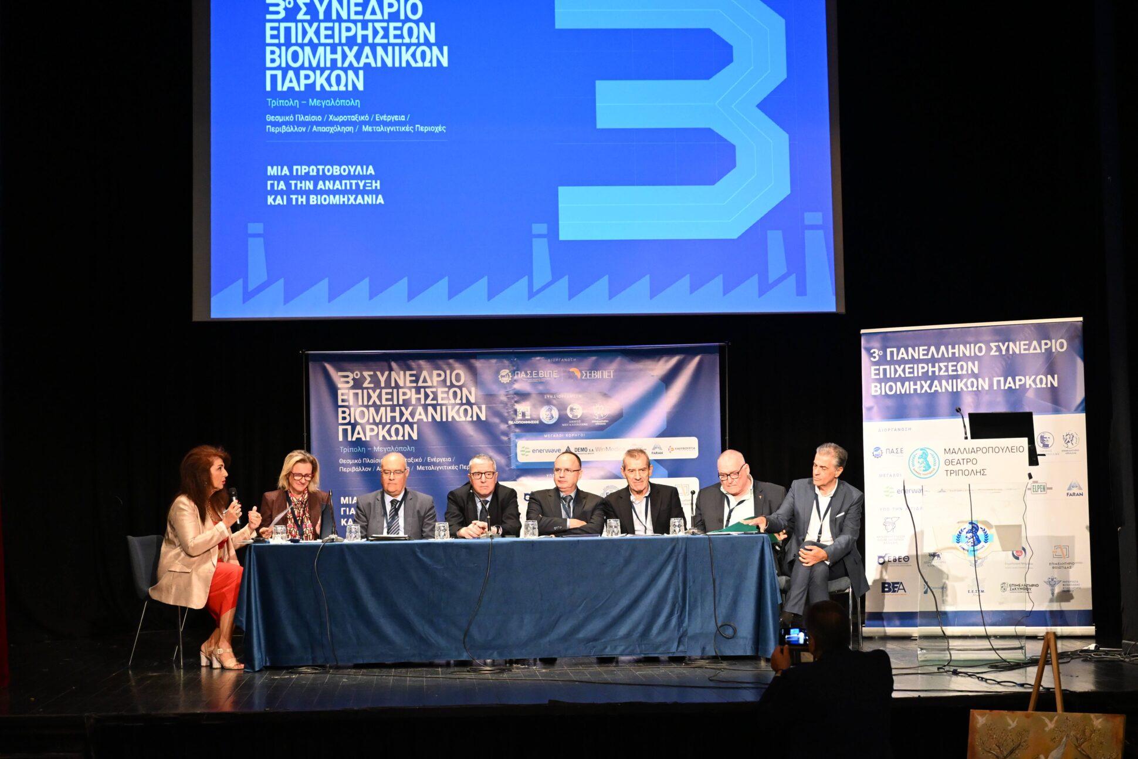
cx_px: 569
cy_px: 380
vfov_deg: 18.2
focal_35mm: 75
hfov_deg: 27.0
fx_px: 2370
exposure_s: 1/80
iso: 3200
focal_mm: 50
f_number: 4.5
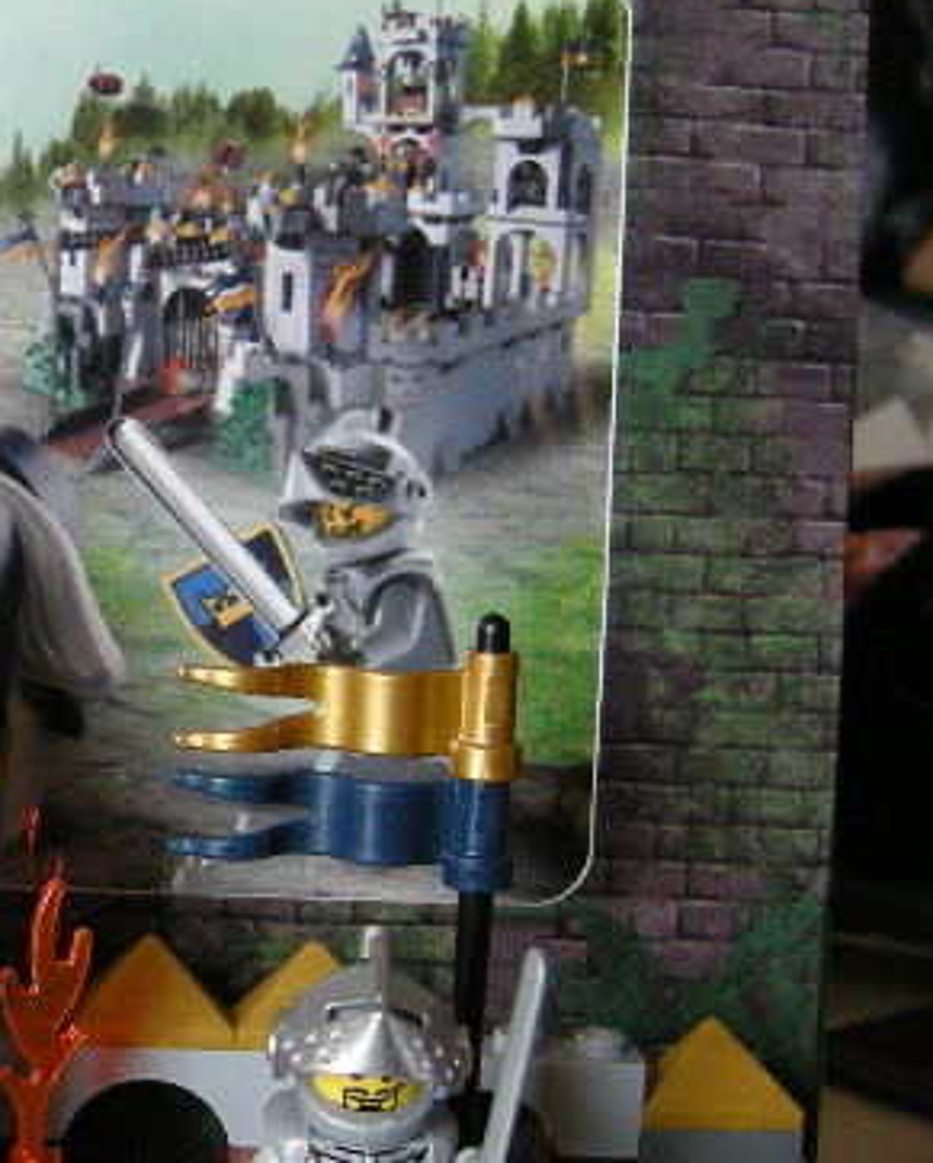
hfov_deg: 15.2
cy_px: 702
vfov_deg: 19.3
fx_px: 3413
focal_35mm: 99
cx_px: -55
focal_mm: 7.5
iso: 209
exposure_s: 1/64.7
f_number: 2.7
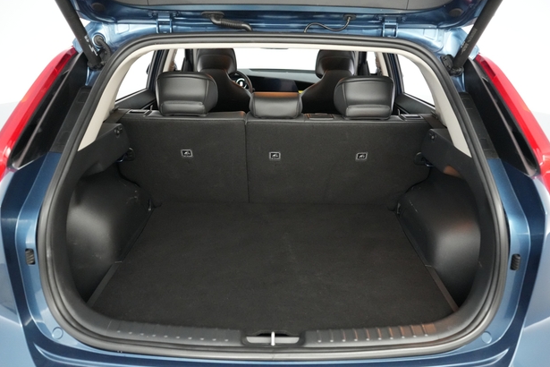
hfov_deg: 69.4
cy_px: 188
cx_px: 277
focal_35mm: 26
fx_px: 397
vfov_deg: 49.5
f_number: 2.8
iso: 10000
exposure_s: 1/160
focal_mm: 25
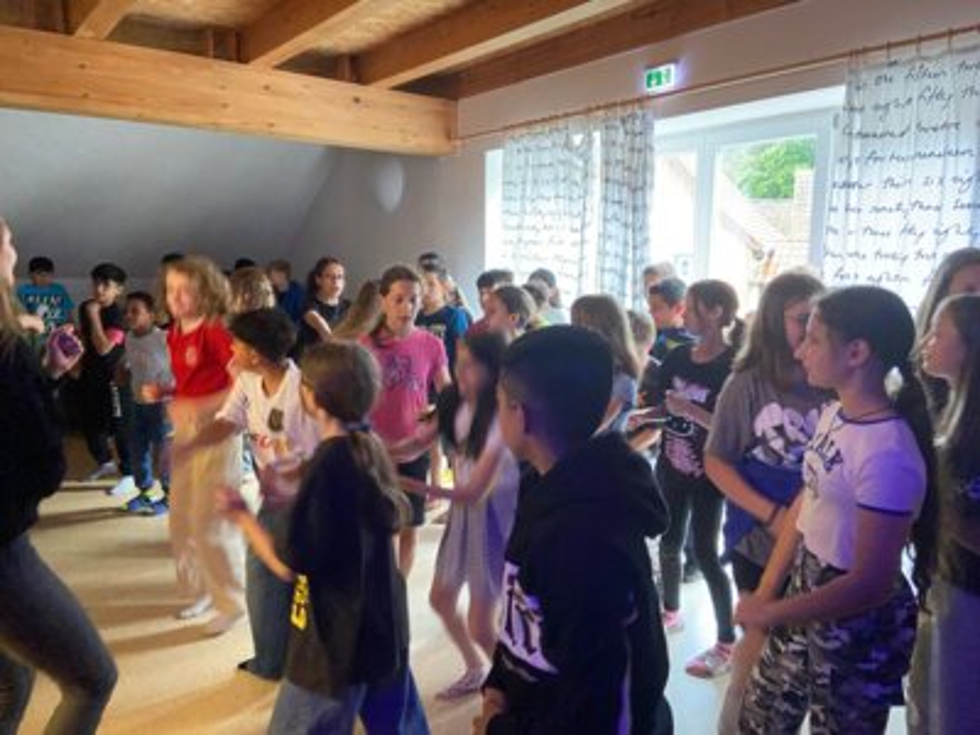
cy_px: 368
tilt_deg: -7.9
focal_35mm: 26
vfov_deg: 53.1
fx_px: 736
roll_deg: -0.5
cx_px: 490
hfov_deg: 67.3
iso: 800
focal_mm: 4.25
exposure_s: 1/30
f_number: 1.8
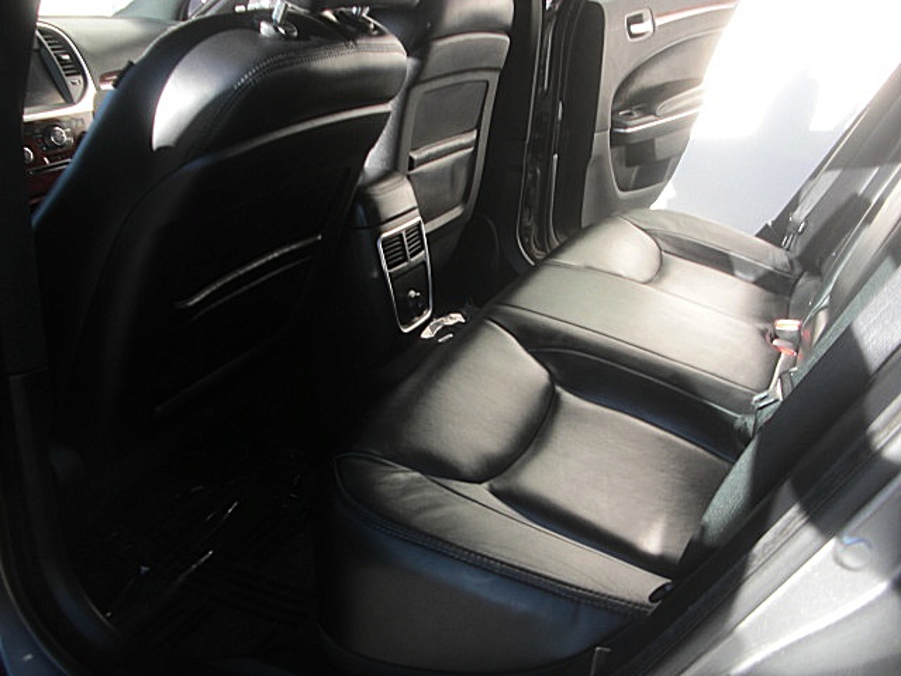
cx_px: 450
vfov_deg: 39.7
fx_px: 937
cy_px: 338
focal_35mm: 36
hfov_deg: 51.4
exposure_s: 1/100
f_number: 2.8
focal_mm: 6.3
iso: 50
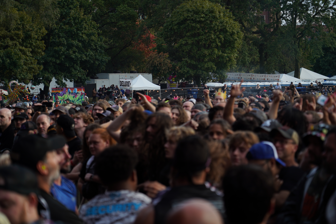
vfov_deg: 13.4
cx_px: 168
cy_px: 112
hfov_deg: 20.0
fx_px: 952
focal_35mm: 102
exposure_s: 1/125
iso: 100
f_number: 4.5
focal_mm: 102
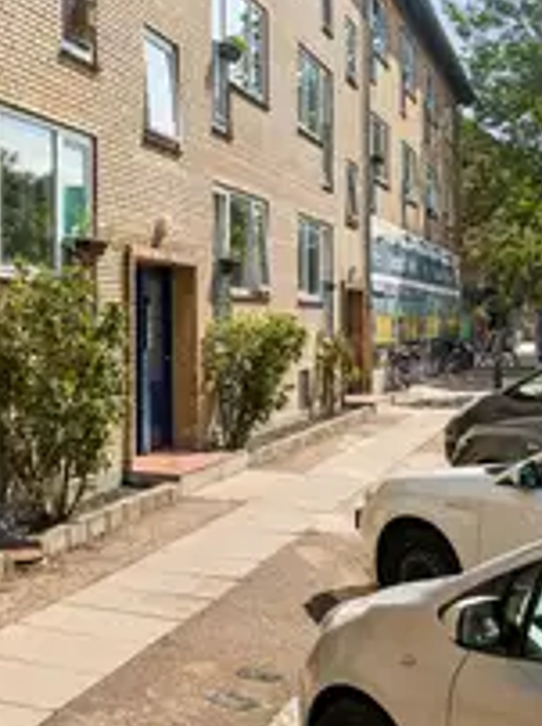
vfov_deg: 35.4
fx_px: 1130
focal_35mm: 54
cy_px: 266
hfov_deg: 24.5
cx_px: -104
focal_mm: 18
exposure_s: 1/2000
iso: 400
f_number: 7.1
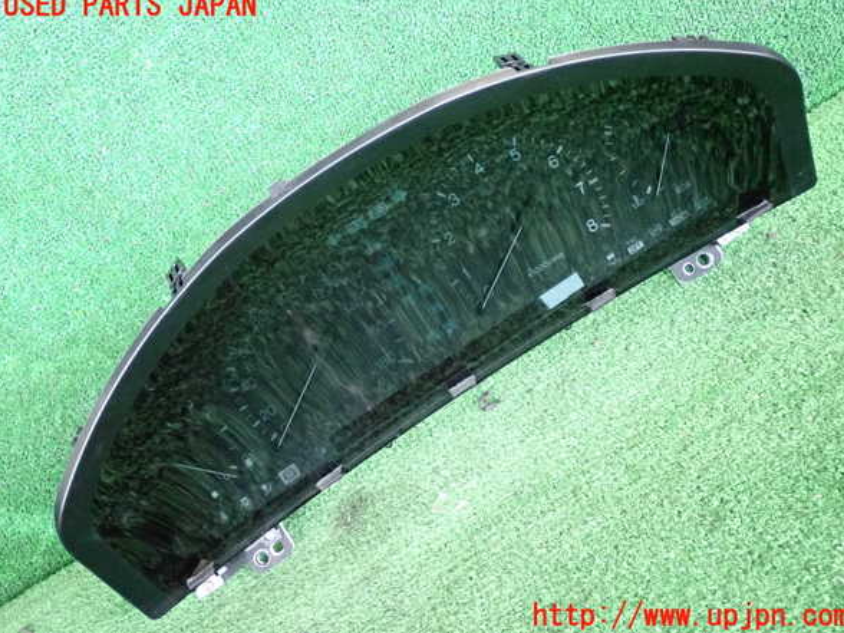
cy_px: 311
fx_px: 1170
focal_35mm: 48
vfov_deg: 30.3
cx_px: 426
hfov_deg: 39.7
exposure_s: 1/125
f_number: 3.1
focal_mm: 8.4
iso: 2500
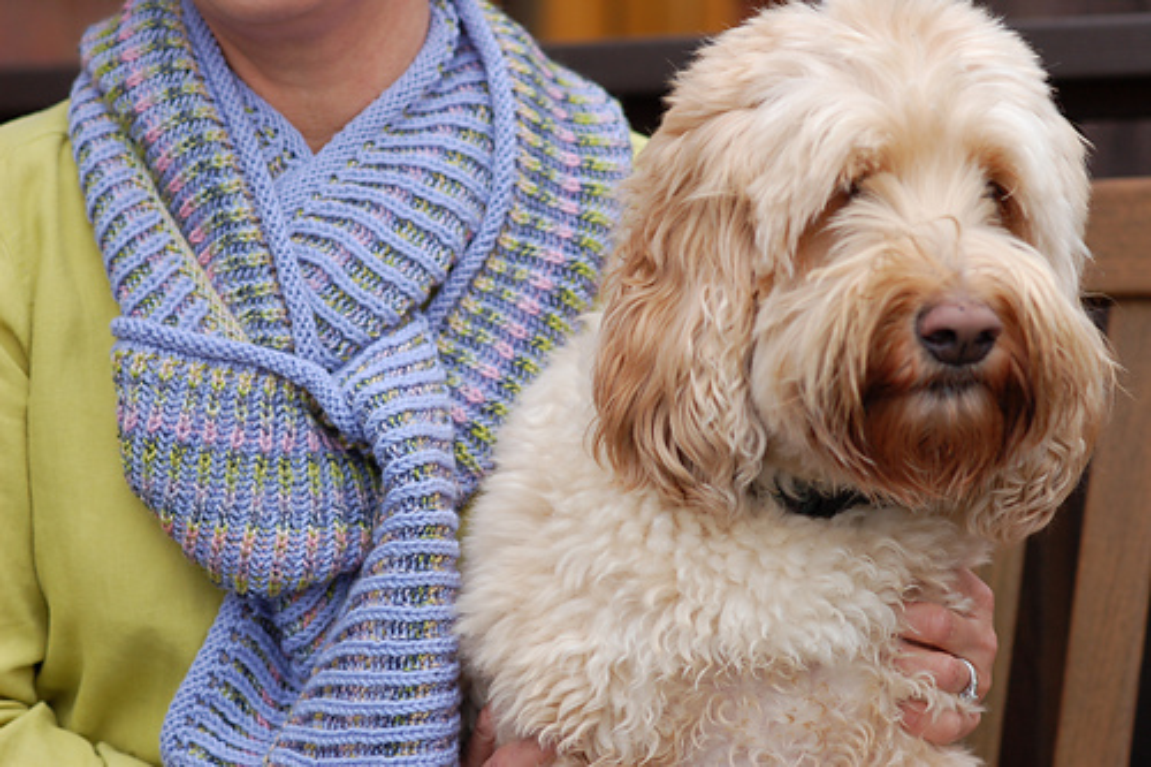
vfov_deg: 10.7
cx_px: 576
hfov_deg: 16.1
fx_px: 4075
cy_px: 384
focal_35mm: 128
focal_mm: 85
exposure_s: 1/250
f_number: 4
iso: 400
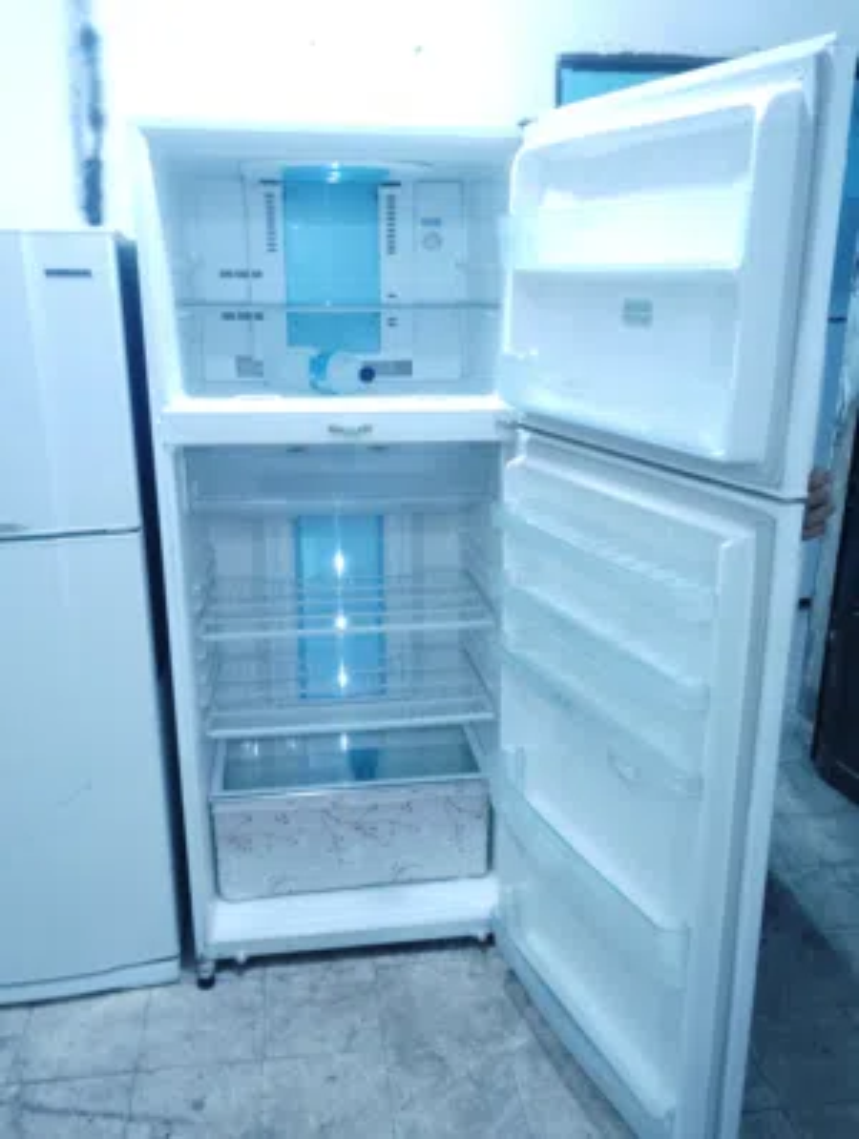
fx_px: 956
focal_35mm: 29
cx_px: 430
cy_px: 570
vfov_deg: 61.6
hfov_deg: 48.4
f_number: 1.8
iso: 433
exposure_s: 1/50
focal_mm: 4.25
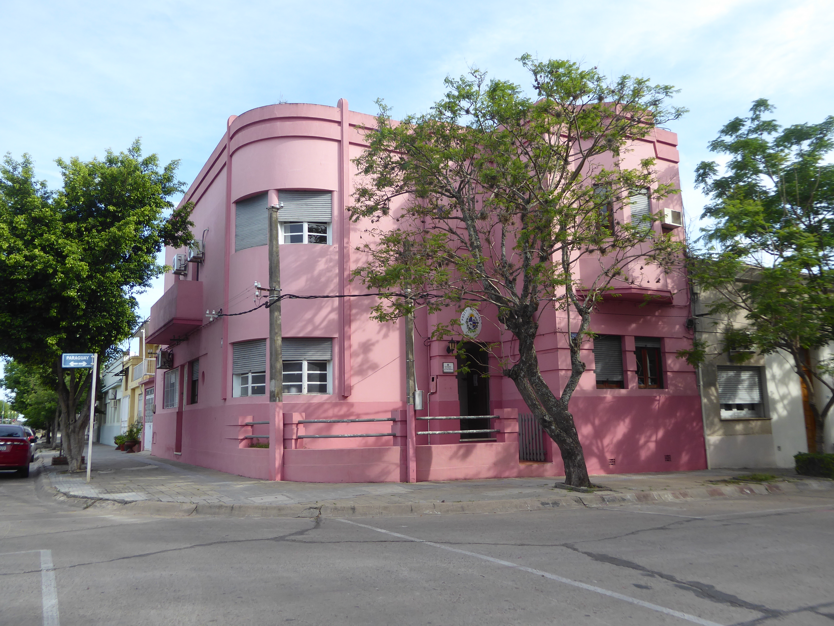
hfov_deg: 61.7
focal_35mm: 29
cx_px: 417
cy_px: 313
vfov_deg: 48.2
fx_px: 699
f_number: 3.5
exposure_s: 1/320
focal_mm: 5
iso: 80
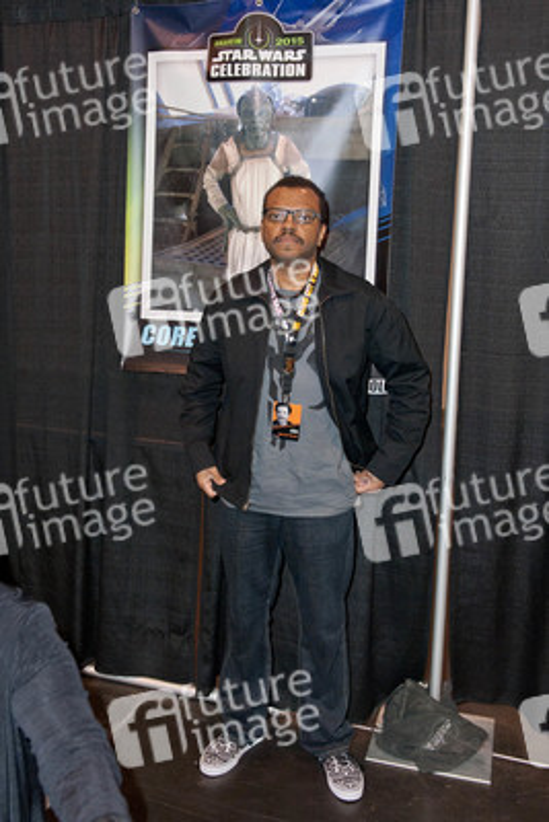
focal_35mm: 32
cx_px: 274
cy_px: 411
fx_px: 731
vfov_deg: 58.7
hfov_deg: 41.1
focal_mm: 32
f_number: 4
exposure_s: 1/400
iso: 500
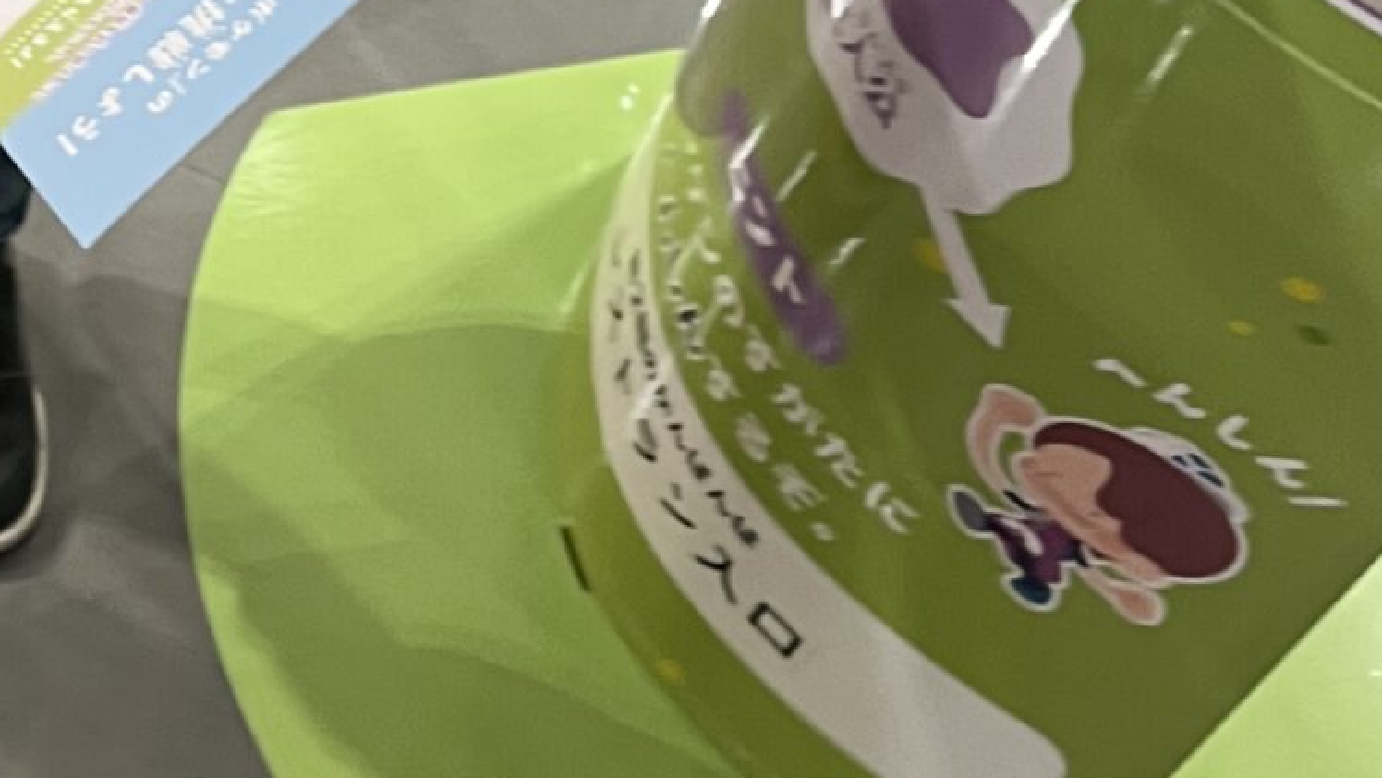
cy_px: -229
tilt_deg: -50.7
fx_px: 3555
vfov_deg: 12.1
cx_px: -288
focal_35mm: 97
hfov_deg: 20.5
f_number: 1.6
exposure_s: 1/60
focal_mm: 5.1
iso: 100
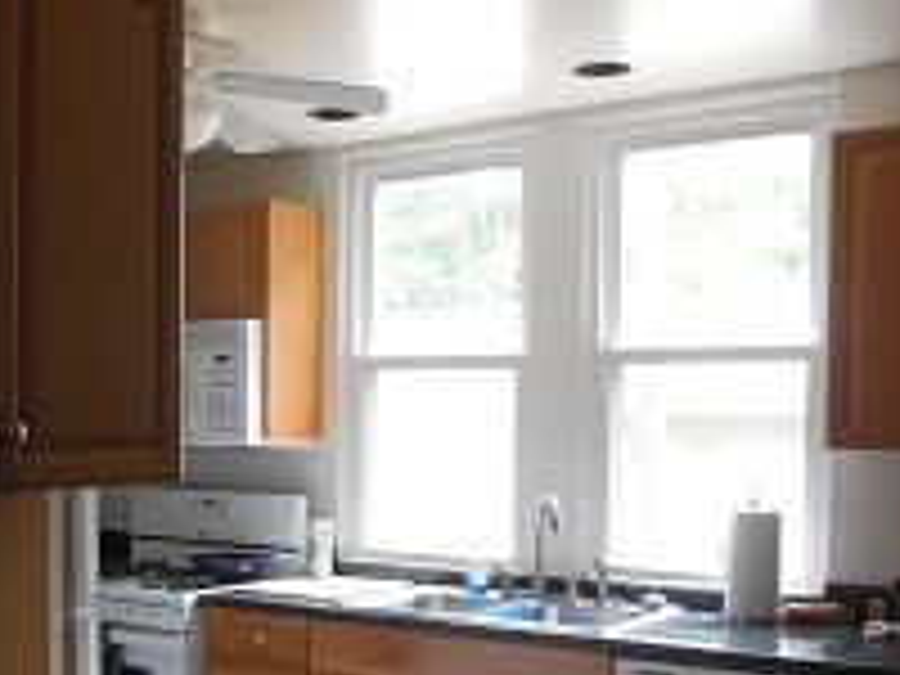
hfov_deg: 37.6
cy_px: 490
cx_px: 270
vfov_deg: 28.8
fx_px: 1300
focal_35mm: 50
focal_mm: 4.5
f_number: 3.1
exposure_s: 1/30
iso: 360
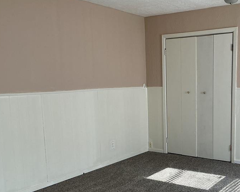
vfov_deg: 34.7
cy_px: 122
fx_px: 305
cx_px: 166
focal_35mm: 43
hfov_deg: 42.1
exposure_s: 1/120
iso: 50
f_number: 1.8
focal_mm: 3
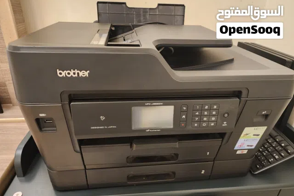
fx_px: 196
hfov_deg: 73.8
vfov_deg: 53.1
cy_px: 105
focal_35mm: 24
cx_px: 147
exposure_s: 1/50
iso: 640
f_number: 1.8
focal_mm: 6.4
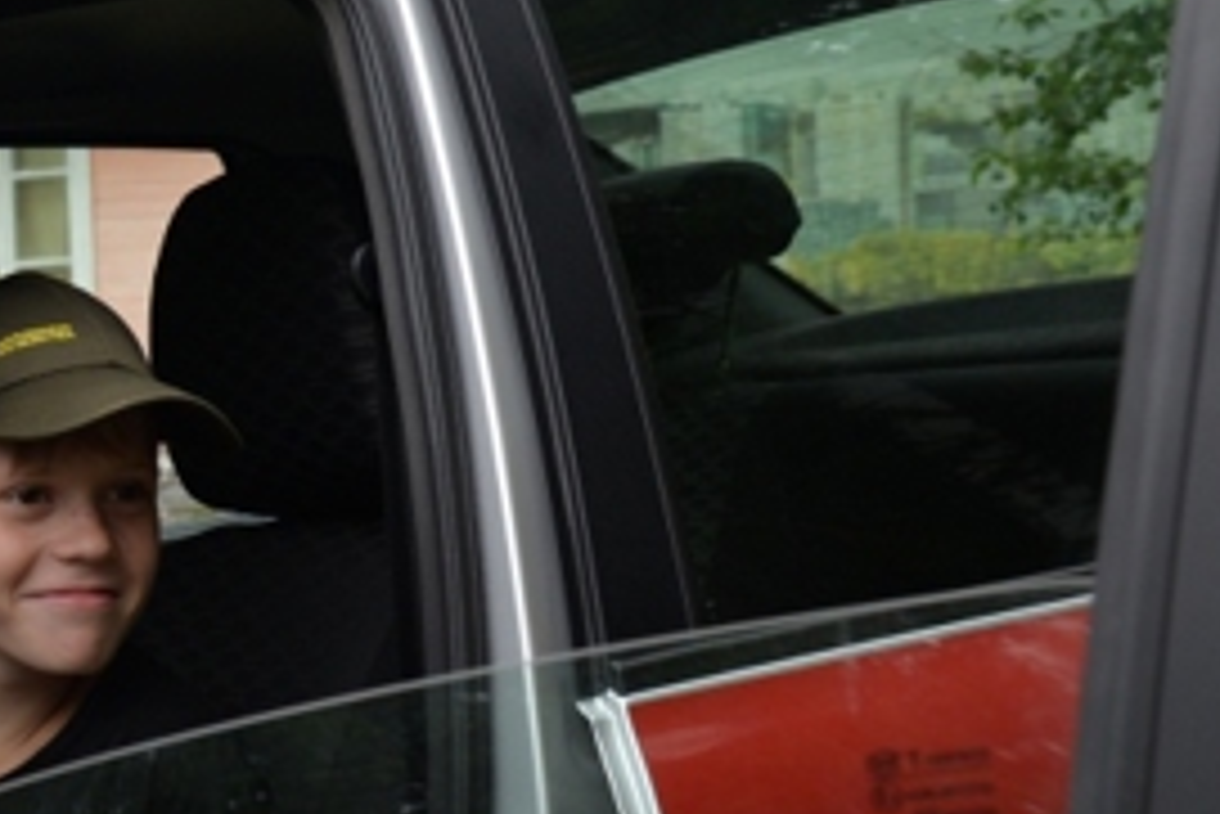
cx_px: -403
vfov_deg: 13.0
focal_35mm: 105
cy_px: 504
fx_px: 3560
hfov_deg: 18.0
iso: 200
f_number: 7.1
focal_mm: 38
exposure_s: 1/200
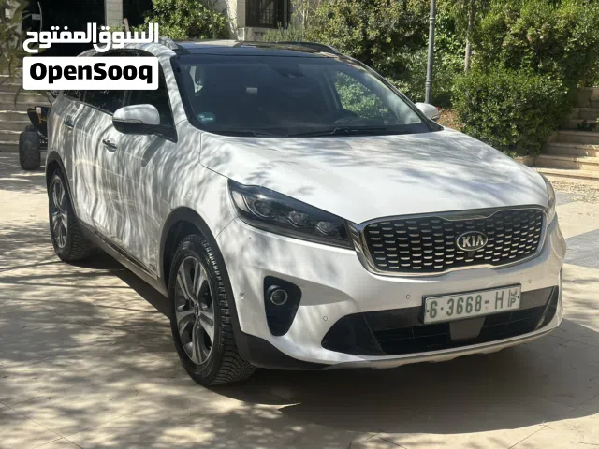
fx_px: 831
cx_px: 300
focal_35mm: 48
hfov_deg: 39.7
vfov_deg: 30.3
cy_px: 224
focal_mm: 6.86
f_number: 1.78
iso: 100
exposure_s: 1/6211
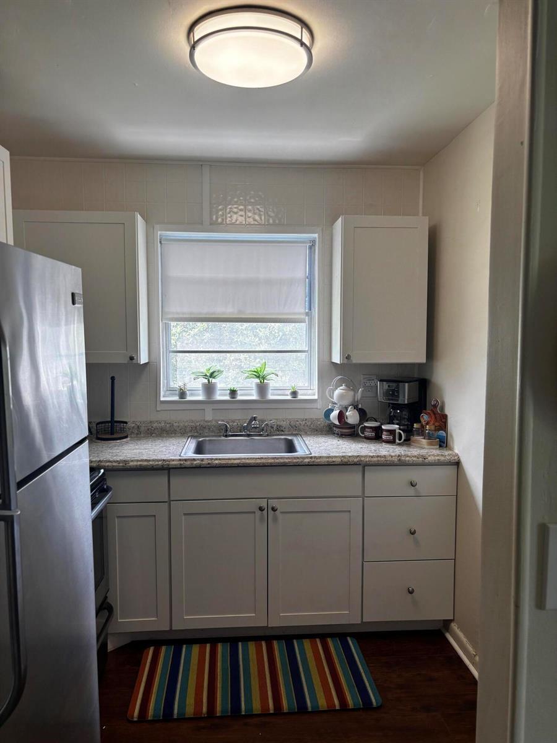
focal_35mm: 26
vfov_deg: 67.3
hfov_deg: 53.1
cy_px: 372
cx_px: 278
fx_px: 558
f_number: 1.6
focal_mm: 5.96
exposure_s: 1/120
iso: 50
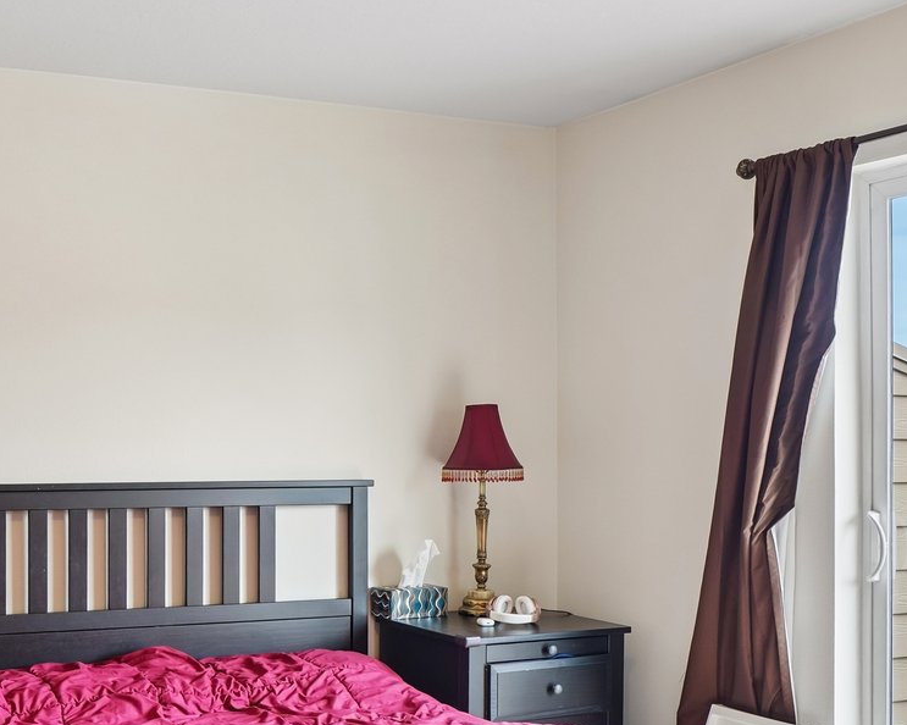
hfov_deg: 39.1
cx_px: 93
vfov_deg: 34.0
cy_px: 451
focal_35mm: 44
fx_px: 1181
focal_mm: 17
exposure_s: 1/20
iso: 400
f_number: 8
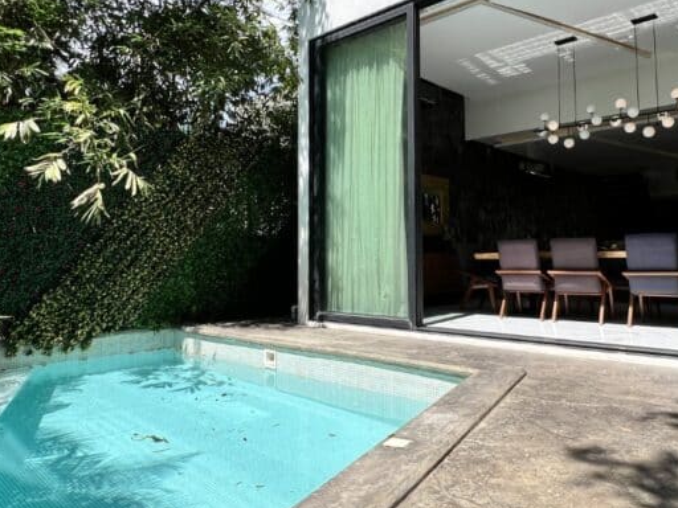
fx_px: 509
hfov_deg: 67.1
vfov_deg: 53.0
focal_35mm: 26
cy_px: 228
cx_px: 375
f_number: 1.8
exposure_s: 1/1193
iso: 32
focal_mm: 1.57
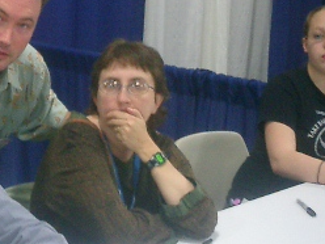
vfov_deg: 15.9
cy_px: 114
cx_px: -16
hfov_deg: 20.3
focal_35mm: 93
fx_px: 873
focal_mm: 7.5
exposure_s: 1/40
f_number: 3.2
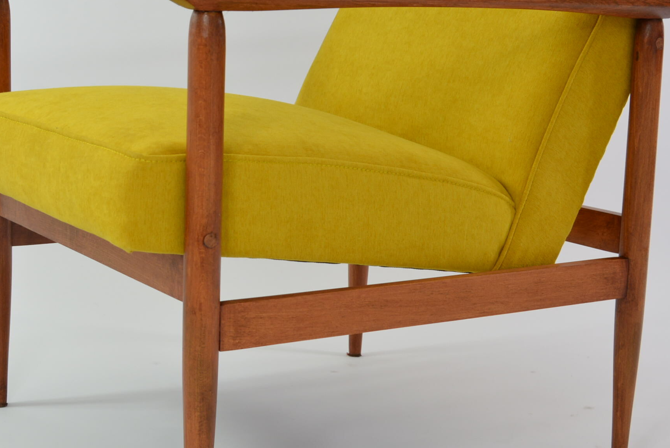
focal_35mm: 68
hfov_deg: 29.6
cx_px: 312
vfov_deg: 20.1
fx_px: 1266
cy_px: 214
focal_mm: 26
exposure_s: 1/60
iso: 400
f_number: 6.3
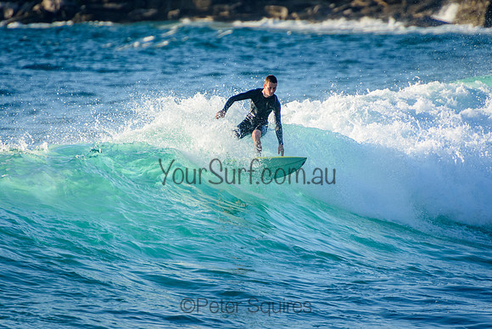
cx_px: 246
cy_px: 164
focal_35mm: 611
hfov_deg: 3.4
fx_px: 8345
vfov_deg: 2.3
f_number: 5.6
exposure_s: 1/2000
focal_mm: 400
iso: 560
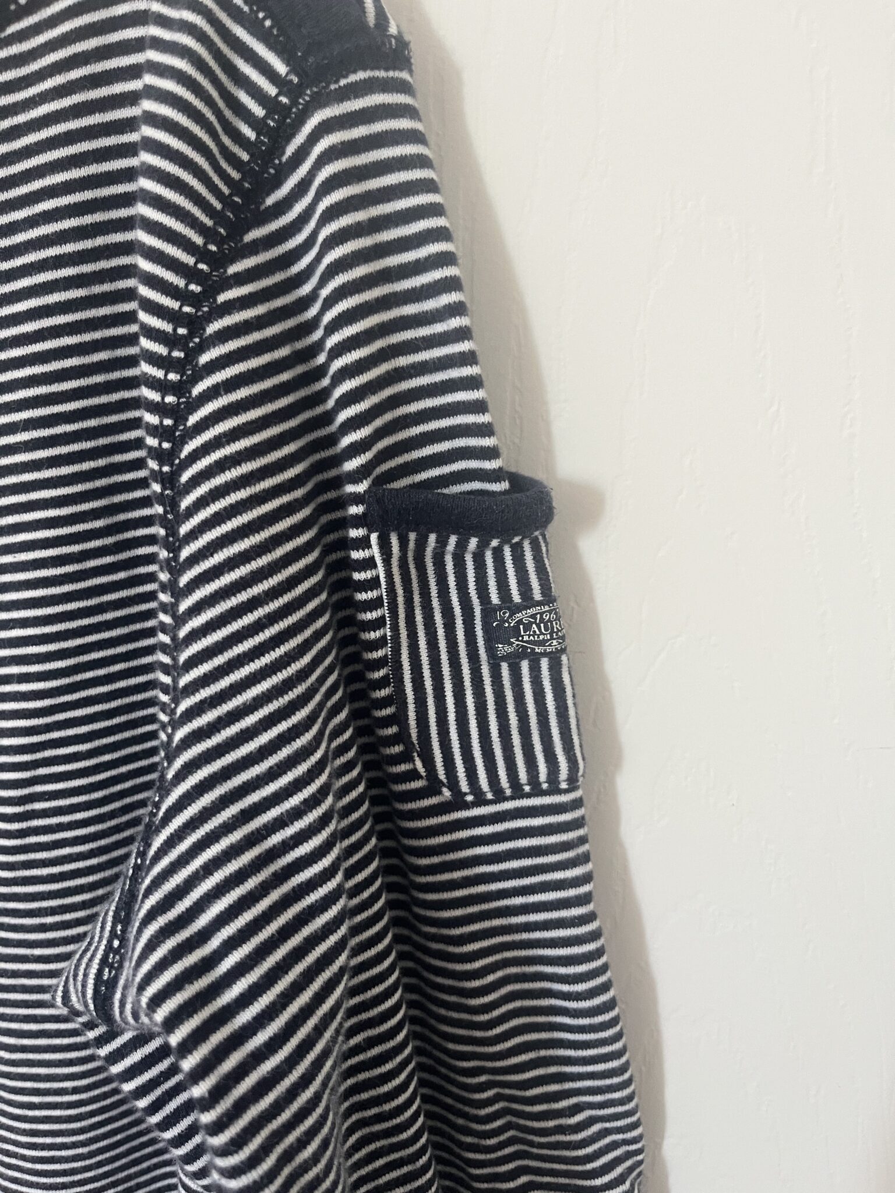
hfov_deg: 53.1
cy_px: 596
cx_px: 448
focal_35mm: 26
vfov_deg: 67.3
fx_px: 896
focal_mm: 5.1
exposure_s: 1/60
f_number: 1.6
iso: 250
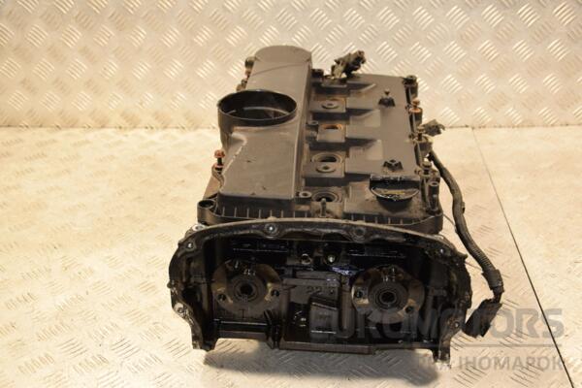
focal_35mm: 51
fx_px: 824
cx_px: 291
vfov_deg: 26.5
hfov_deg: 38.9
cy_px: 194
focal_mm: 34
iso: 800
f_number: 5
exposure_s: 1/125
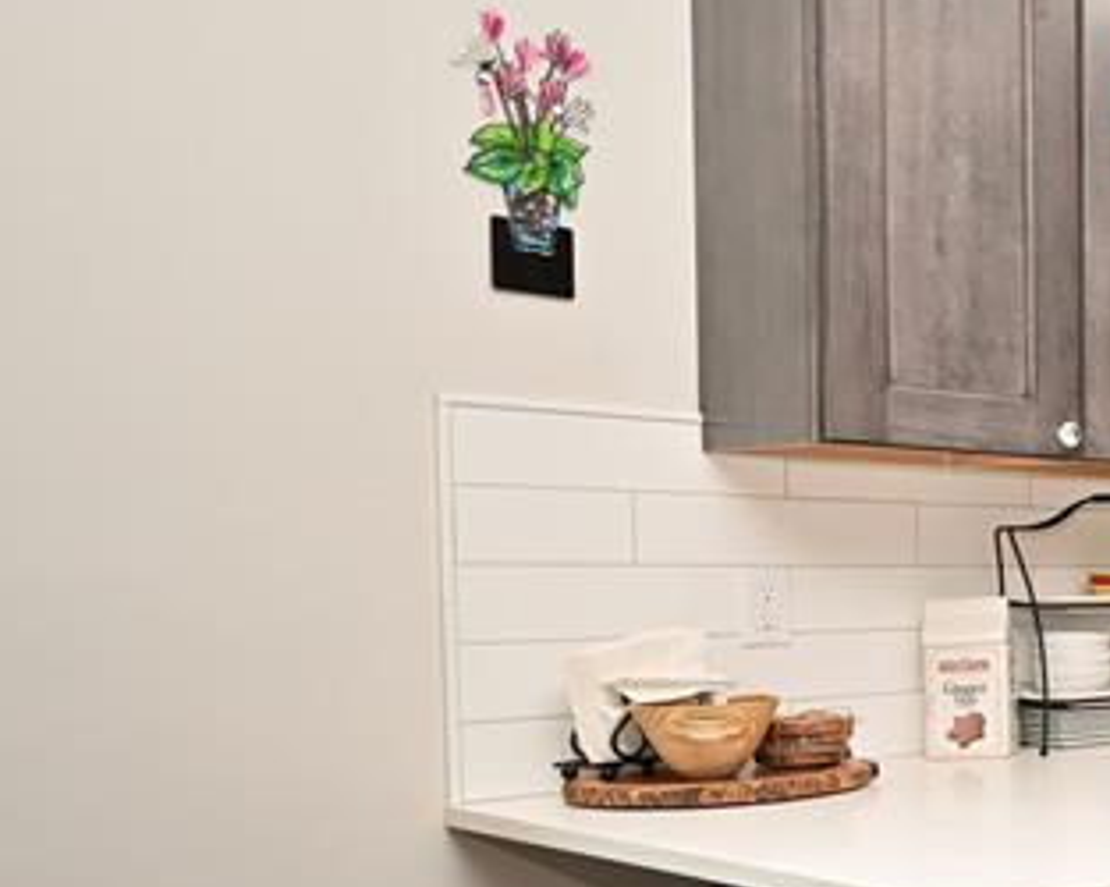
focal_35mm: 43
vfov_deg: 34.5
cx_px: 1720
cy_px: 610
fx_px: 1412
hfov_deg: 27.3
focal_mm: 14
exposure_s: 1/60
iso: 450
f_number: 9
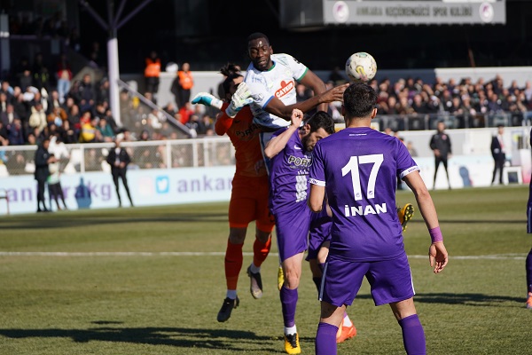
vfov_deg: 8.1
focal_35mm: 169
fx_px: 2497
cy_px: 178
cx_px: 266
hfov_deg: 12.2
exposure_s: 1/2000
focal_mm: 169
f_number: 5.6
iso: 320
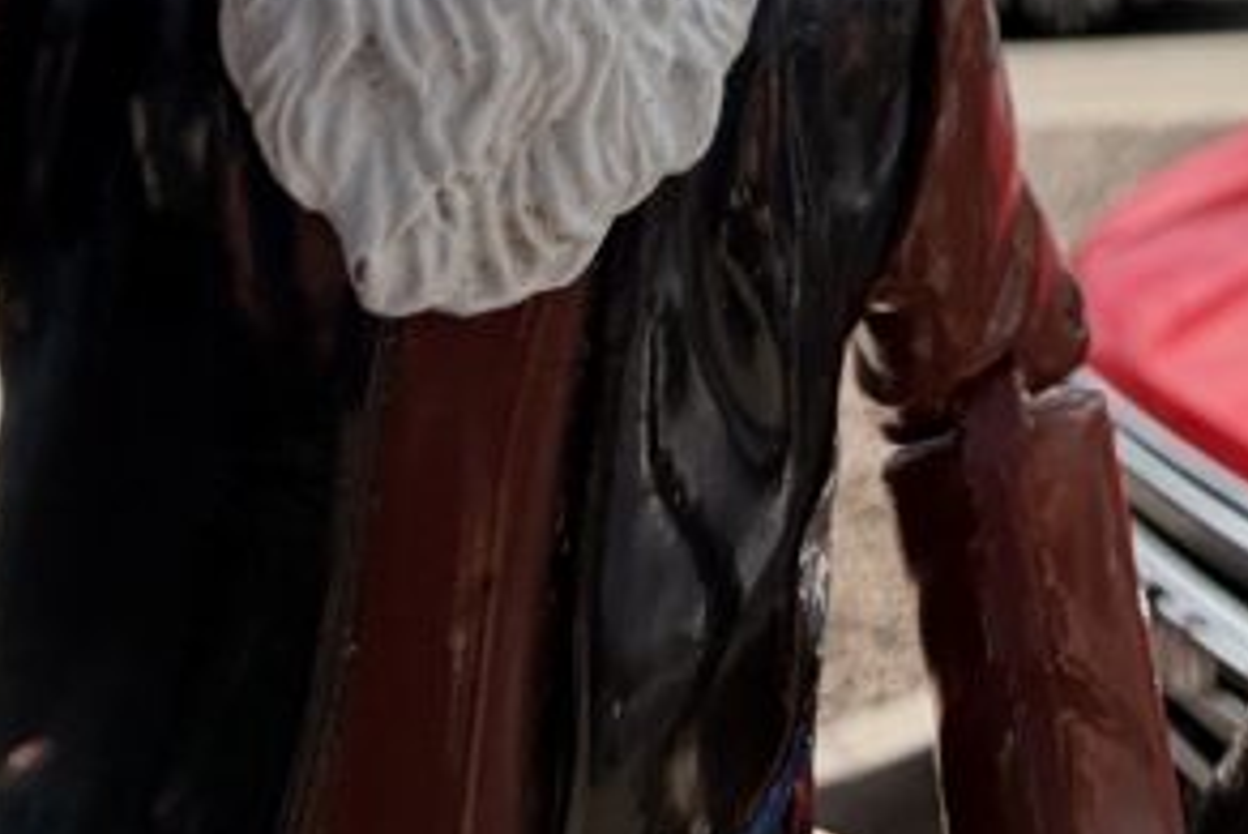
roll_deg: +7.4
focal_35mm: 51
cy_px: -582
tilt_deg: +7.8
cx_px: 1137
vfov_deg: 20.5
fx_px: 1769
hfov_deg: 36.3
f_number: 2.2
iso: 20
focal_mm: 2.22
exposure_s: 1/1259
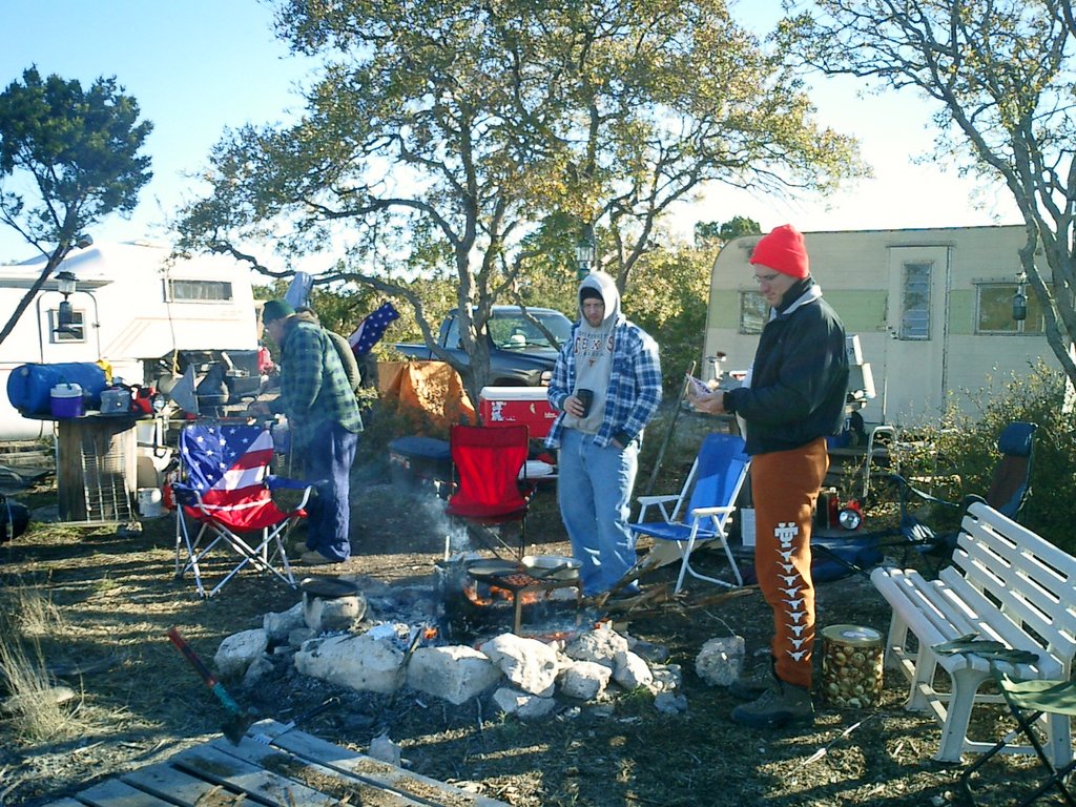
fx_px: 1119
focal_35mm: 36
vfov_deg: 39.7
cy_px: 404
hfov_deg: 51.4
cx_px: 538
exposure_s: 1/400
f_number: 3.2
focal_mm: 7.5
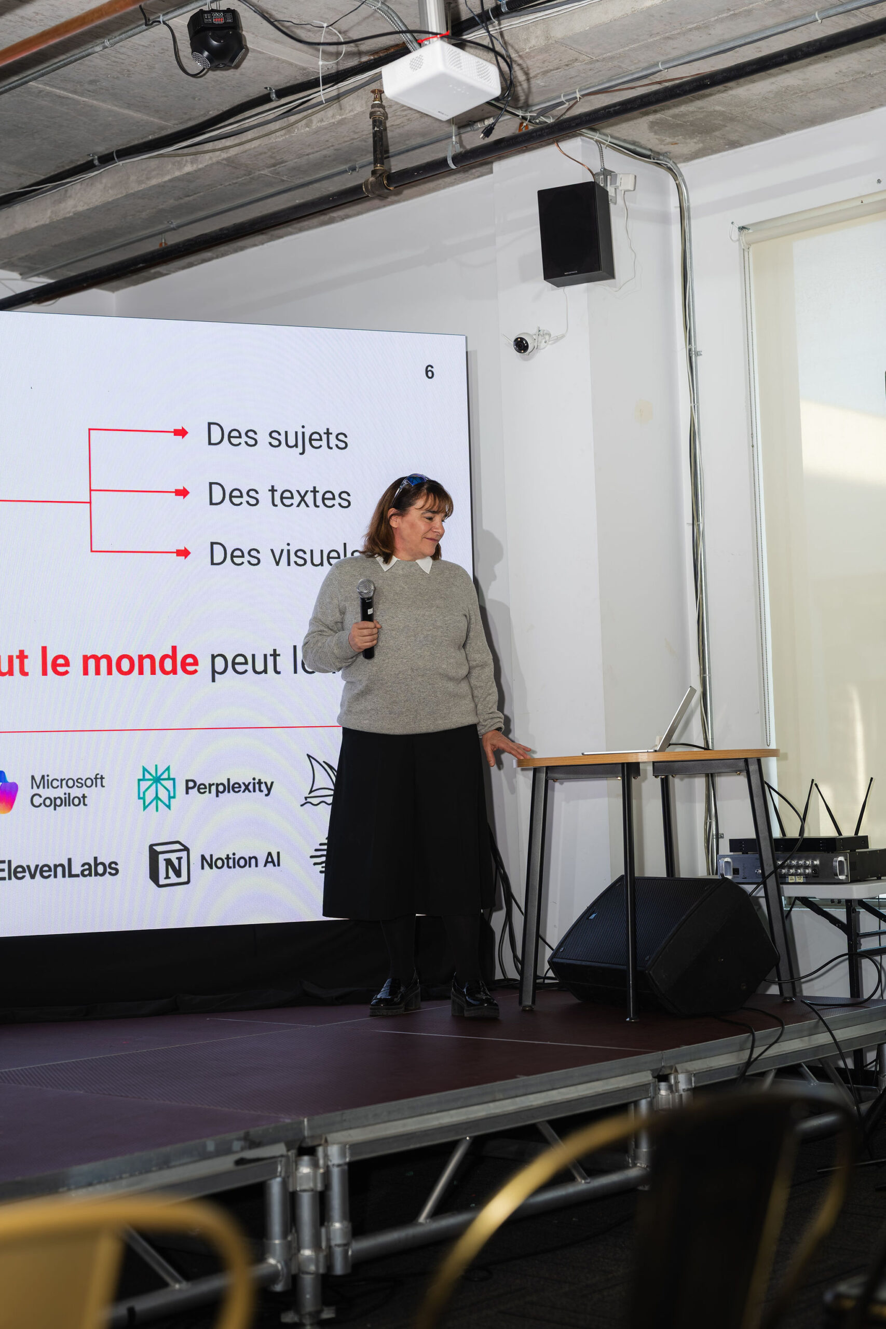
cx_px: 443
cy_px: 664
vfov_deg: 36.9
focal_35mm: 54
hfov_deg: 25.1
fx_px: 1993
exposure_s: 1/160
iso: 250
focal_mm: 54
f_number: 2.8
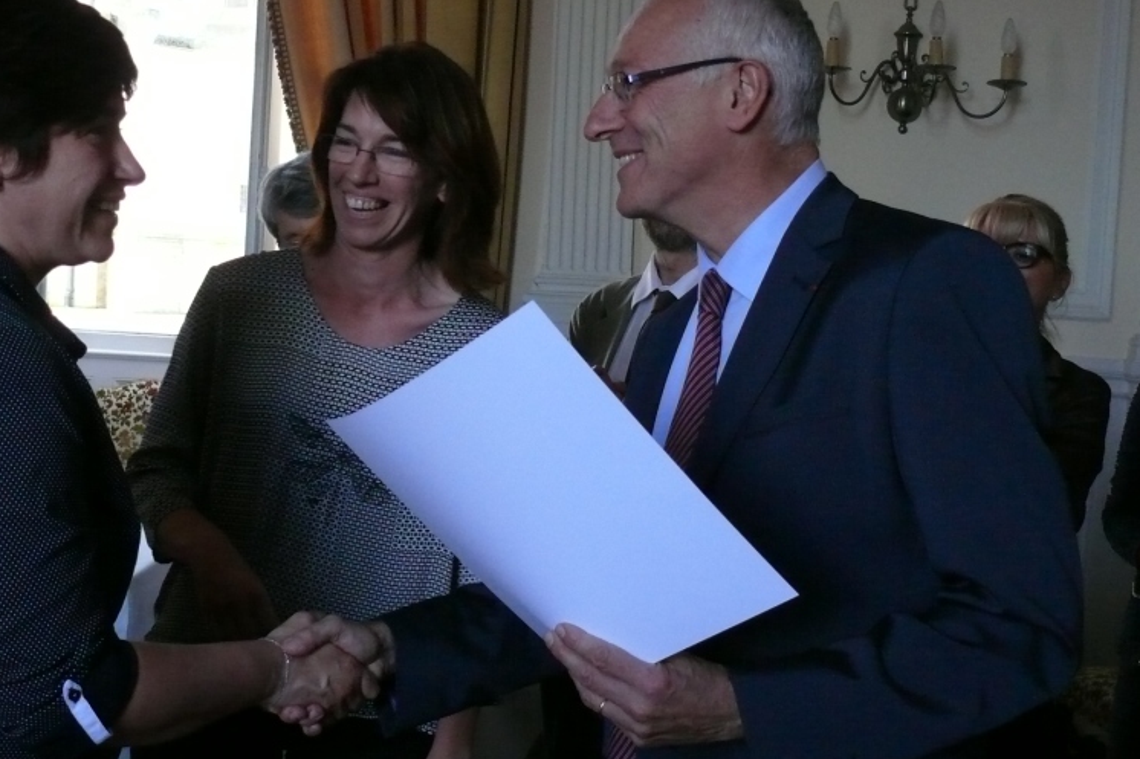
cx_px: 419
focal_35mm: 50
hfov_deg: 39.3
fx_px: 1583
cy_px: 397
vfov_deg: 27.0
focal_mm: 7.4
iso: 400
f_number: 2.8
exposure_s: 1/125
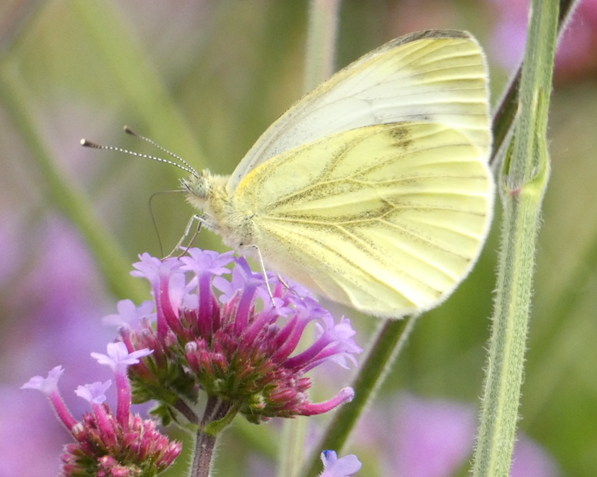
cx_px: 296
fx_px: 10350
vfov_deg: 2.6
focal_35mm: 586
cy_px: 241
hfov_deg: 3.3
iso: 400
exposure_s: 1/100
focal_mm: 92.3
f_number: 5.6
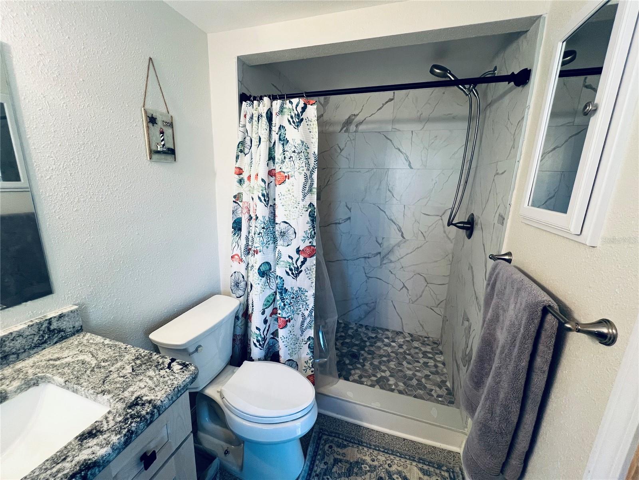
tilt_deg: -14.0
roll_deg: -2.0
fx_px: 240
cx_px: 320
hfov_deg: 106.2
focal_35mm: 13
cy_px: 240
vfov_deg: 89.9
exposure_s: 1/60
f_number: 1.8
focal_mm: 1.57
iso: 160
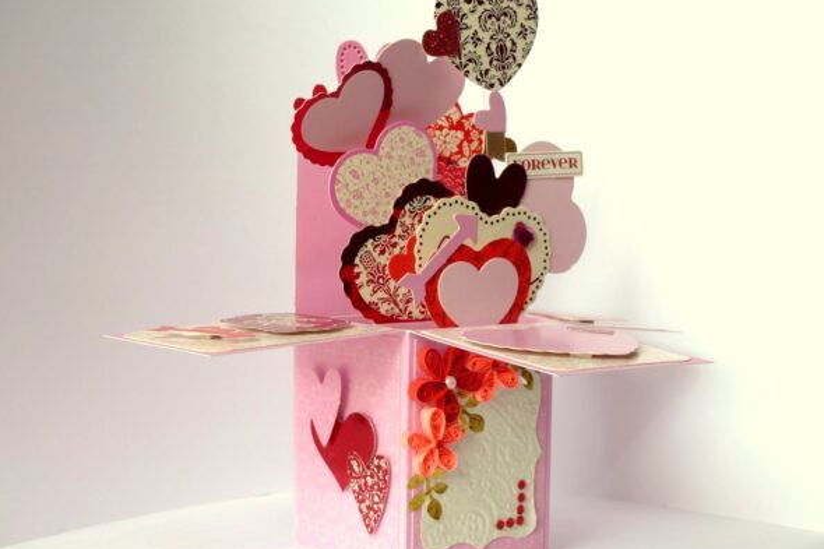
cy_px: 289
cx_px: 418
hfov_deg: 36.3
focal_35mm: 55
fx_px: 1258
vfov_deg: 24.6
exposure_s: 1/200
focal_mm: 9.4
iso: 100
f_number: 2.8
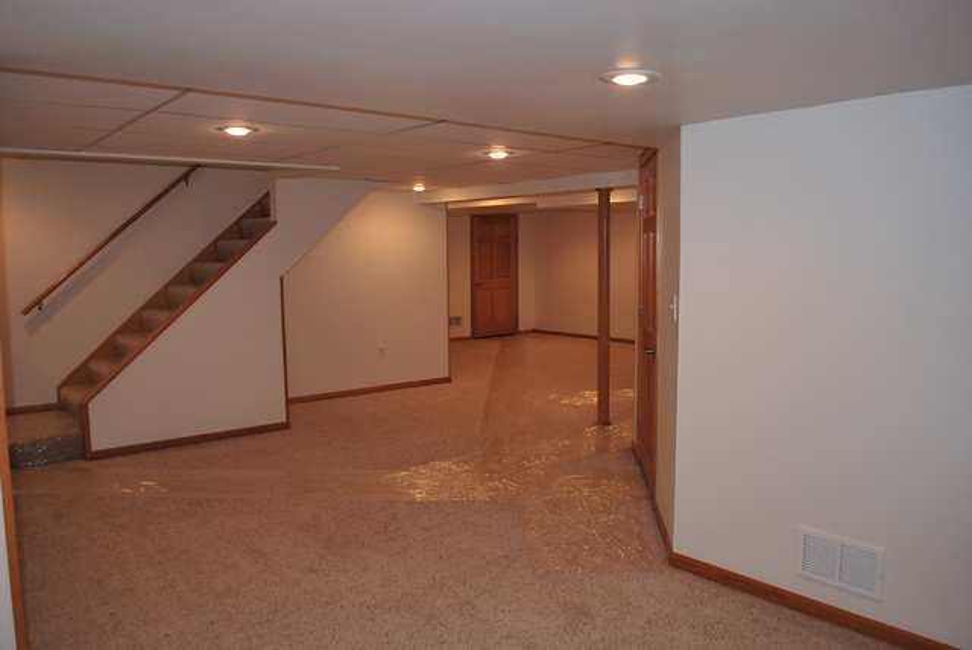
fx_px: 730
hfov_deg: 67.3
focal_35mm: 27
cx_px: 486
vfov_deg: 48.0
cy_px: 325
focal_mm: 18
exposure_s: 1/60
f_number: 3.5
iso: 200
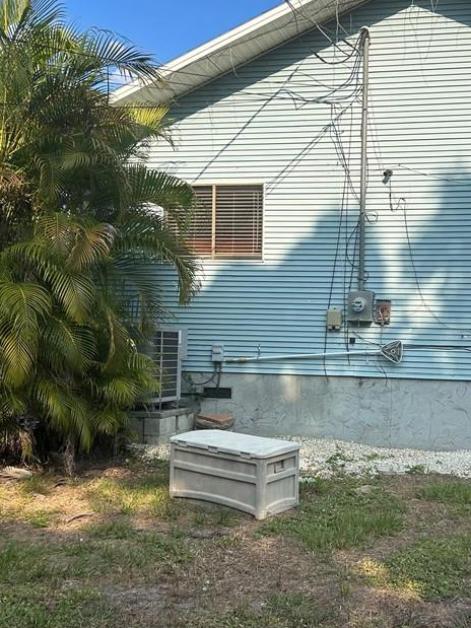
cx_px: 342
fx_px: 780
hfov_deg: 33.1
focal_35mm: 43
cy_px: 346
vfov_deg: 43.8
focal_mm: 5.7
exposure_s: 1/3077
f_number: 1.5
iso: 50
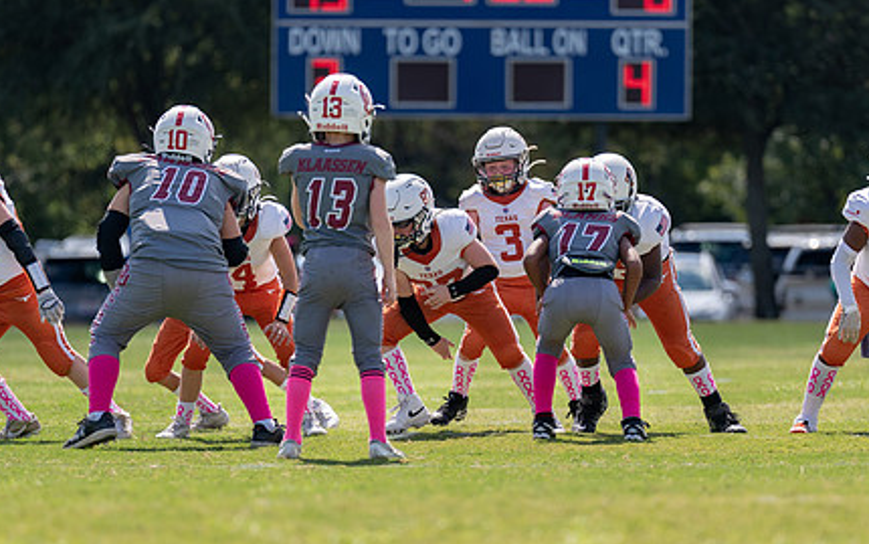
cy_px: 322
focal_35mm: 372
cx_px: 491
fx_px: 8812
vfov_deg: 3.5
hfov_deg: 5.6
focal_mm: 200
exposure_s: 1/2500
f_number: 2.8
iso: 125
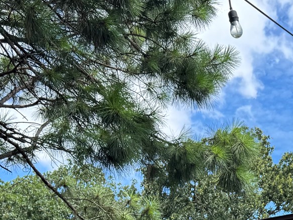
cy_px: 368
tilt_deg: +5.6
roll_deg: -0.3
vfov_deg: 15.6
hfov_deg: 22.8
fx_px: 711
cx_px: 257
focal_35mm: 84
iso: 80
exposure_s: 1/1172
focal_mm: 6.76
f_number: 1.78
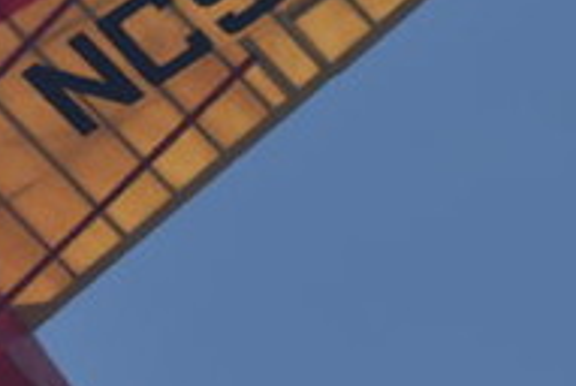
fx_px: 24854
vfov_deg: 0.9
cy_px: 320
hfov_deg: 1.3
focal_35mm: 1551
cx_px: -187
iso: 200
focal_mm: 220
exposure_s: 1/1600
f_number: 5.3
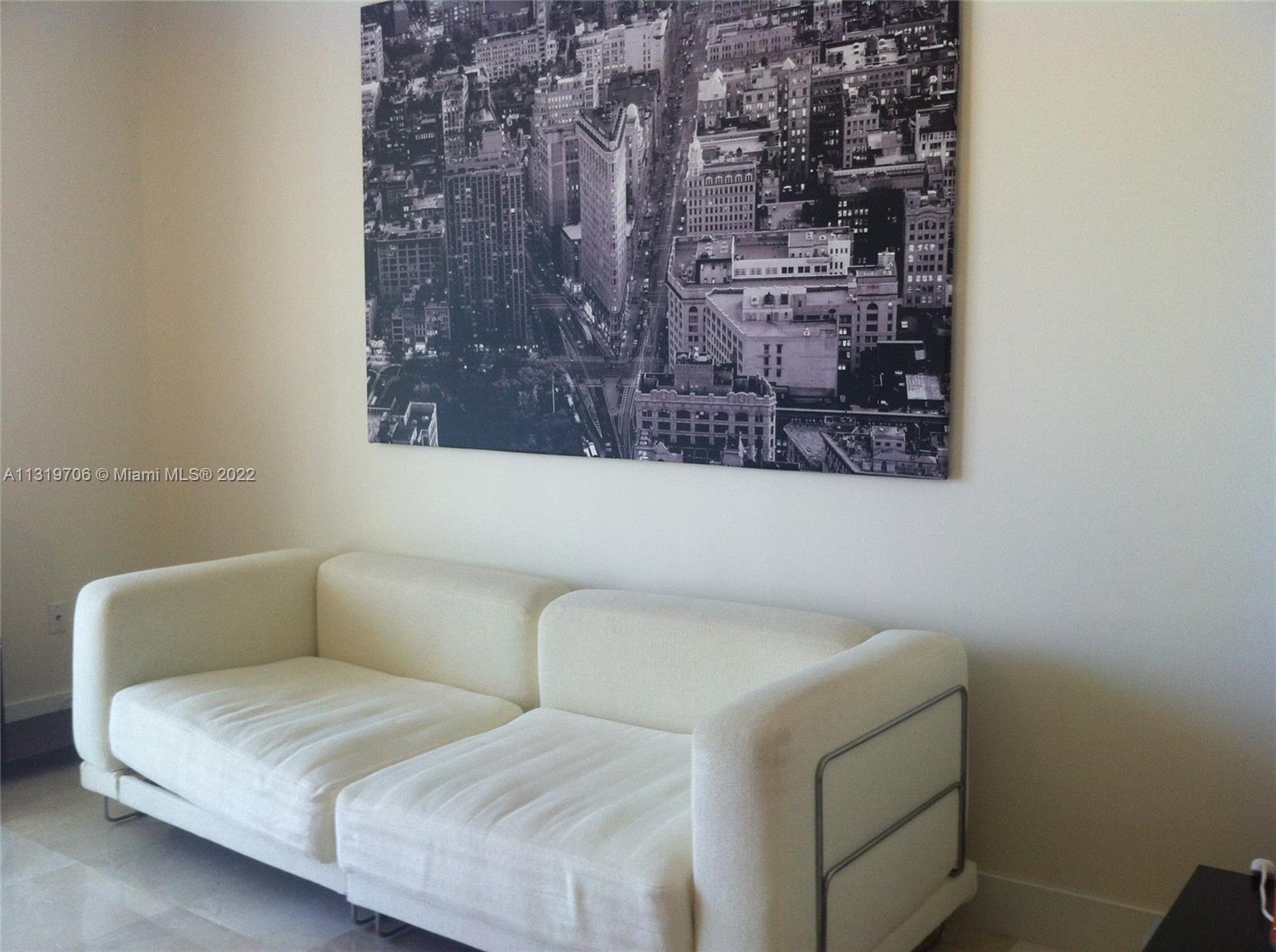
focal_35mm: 35
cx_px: 638
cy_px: 476
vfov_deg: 40.6
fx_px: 1288
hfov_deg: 52.7
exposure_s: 1/30
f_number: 2.8
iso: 80
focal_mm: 3.85
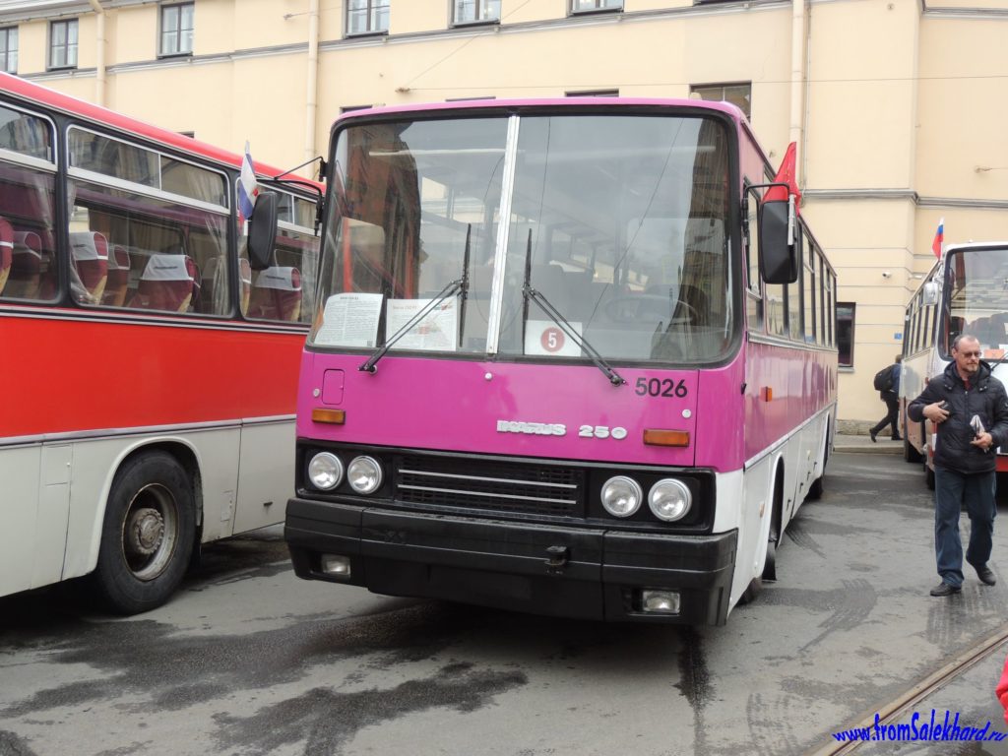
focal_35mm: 40
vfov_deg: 36.0
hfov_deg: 46.8
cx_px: 504
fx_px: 1165
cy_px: 378
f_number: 3.3
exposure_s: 1/125
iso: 100
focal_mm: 7.1
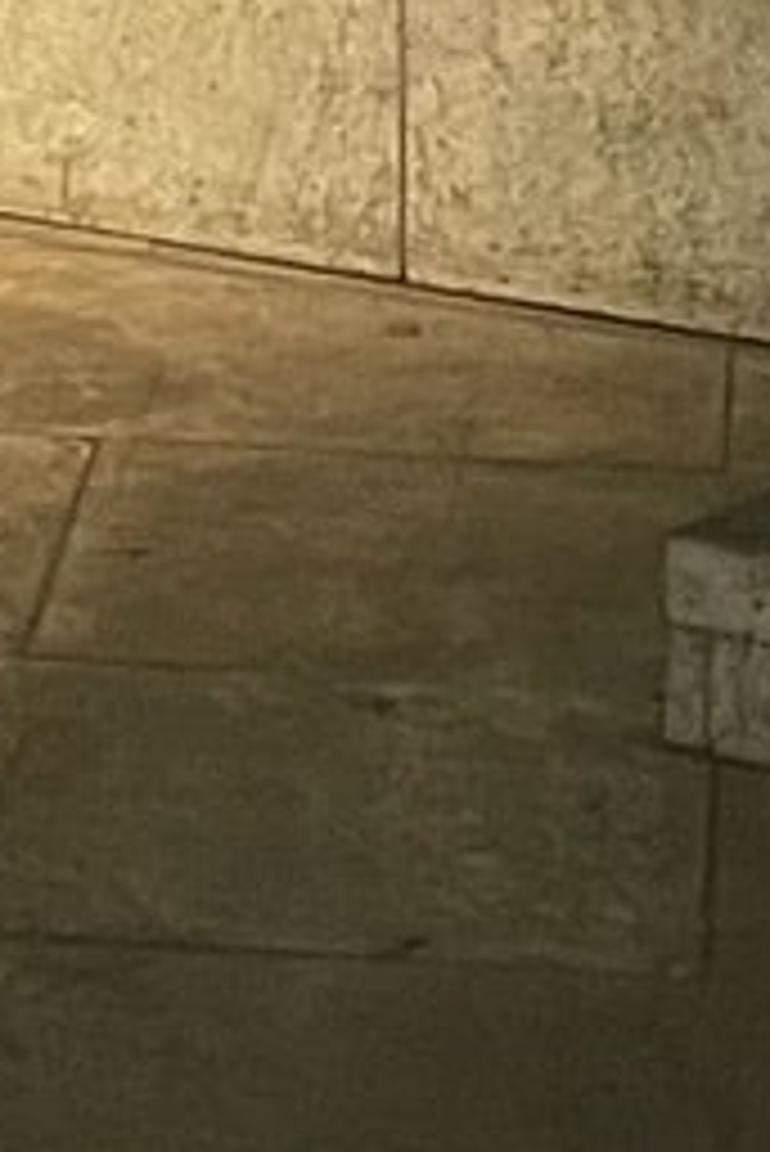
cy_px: -1530
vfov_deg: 7.2
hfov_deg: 5.0
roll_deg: -0.2
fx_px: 8650
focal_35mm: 270
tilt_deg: -0.2
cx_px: -788
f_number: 1.6
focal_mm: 4.2
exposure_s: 1/50
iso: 100
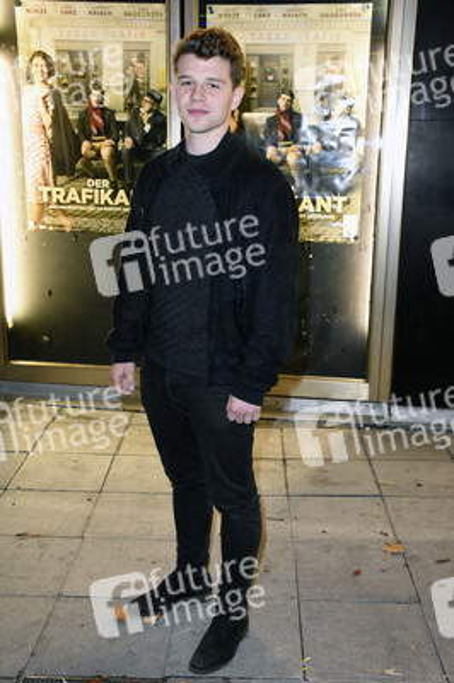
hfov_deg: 33.0
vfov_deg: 48.0
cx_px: 227
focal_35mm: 40
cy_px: 342
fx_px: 767
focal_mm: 27
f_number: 6.3
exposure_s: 1/60
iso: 3200
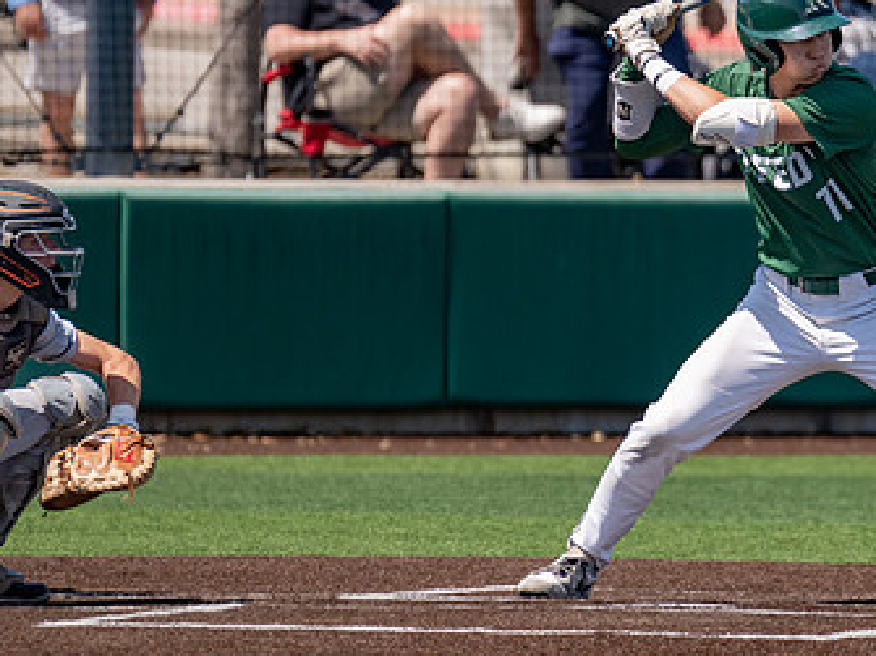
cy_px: 285
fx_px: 15887
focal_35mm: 628
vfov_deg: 2.4
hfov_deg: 3.2
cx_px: 771
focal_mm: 280
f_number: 4
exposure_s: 1/3200
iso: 320
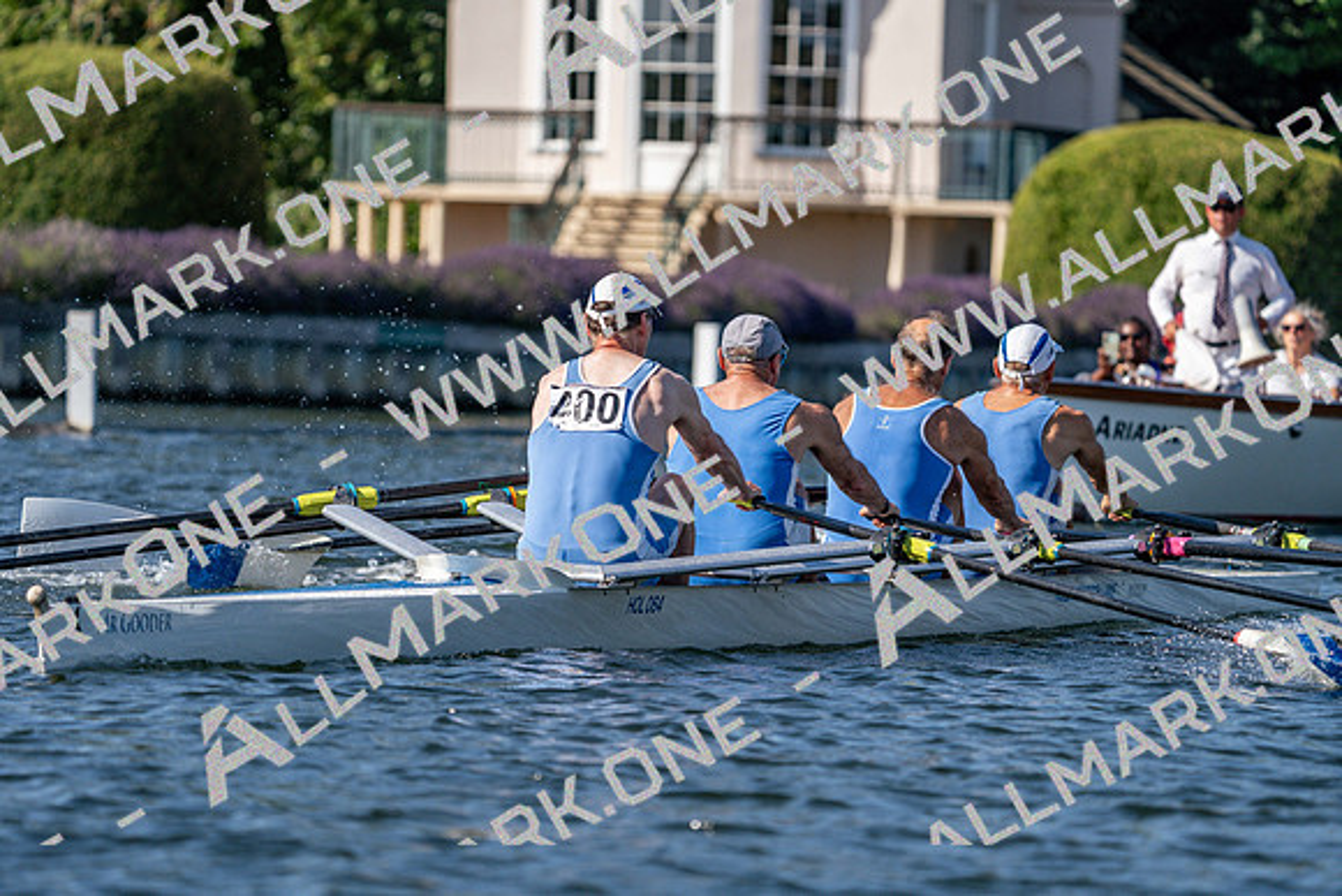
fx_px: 10775
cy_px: 448
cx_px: 671
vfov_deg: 4.8
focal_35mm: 289
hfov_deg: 7.1
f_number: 5.6
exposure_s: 1/1600
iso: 200
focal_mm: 289
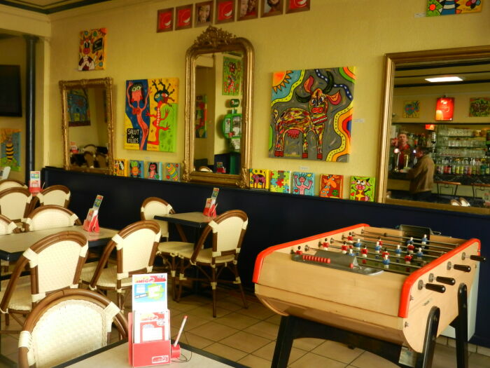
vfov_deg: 42.9
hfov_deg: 55.4
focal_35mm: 33
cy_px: 184
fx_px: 467
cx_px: 245
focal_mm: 5.9
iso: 160
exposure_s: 1/25
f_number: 3.8
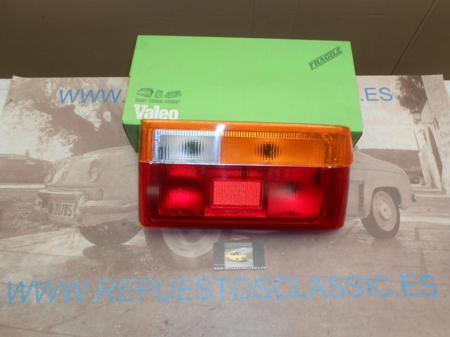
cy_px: 168
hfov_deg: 67.3
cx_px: 225
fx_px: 338
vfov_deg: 53.1
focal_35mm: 26
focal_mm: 4.6
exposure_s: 1/40
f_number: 3.5
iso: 80
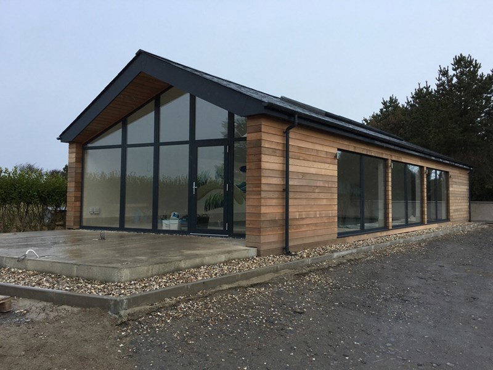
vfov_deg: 48.2
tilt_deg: +2.8
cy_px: 185
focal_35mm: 29
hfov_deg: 61.7
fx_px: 413
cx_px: 246
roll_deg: -0.9
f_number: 2.2
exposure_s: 1/874
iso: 25
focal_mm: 4.15
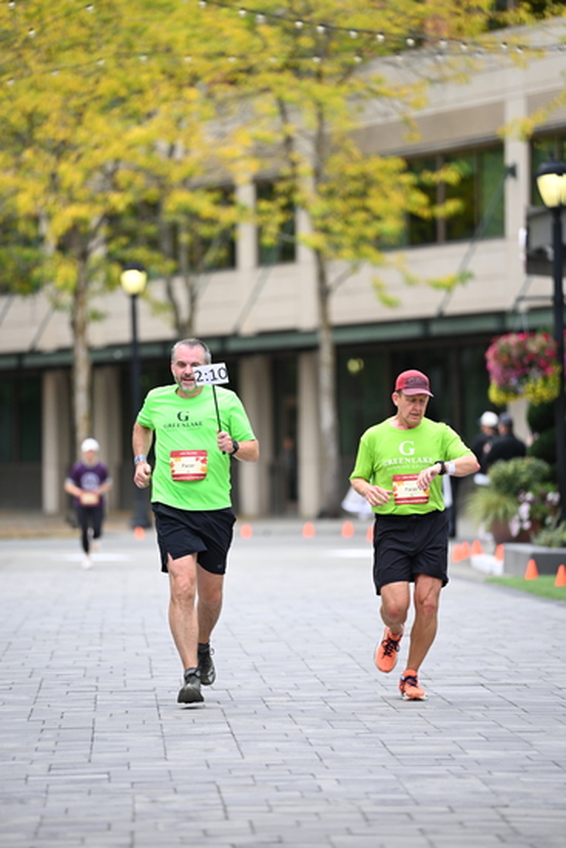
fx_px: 4478
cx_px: 283
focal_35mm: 190
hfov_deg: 7.2
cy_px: 424
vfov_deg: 10.8
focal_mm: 190
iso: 640
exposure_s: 1/2000
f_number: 2.8
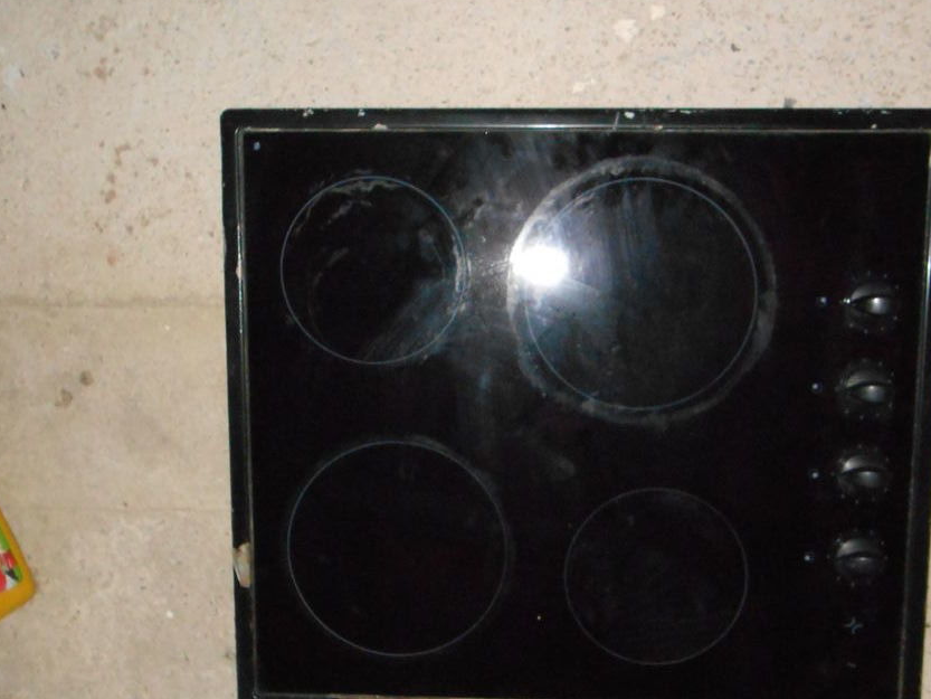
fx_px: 968
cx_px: 515
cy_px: 368
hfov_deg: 51.3
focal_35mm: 36
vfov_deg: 39.7
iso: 800
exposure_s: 1/25
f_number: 11.9
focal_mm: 5.3
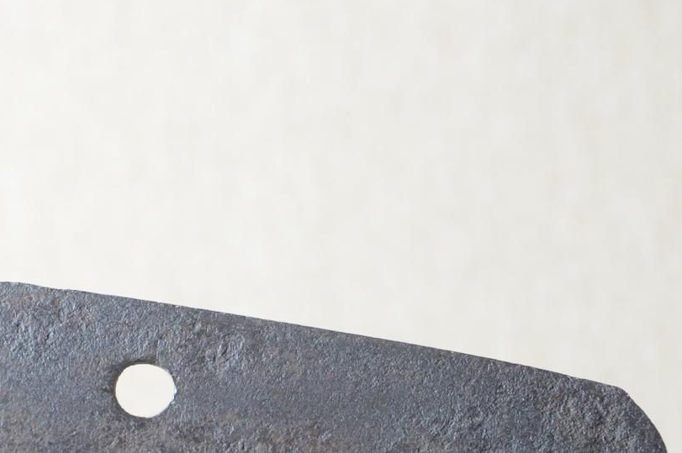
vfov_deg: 5.3
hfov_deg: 8.0
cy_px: 361
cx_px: 195
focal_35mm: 259
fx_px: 4902
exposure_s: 1/1.6
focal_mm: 100
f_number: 11
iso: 400
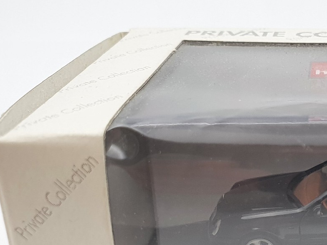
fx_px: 642
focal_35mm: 68
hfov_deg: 26.1
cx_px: 371
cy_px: 202
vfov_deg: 21.3
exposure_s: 1/144
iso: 50
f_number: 2.4
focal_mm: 4.32
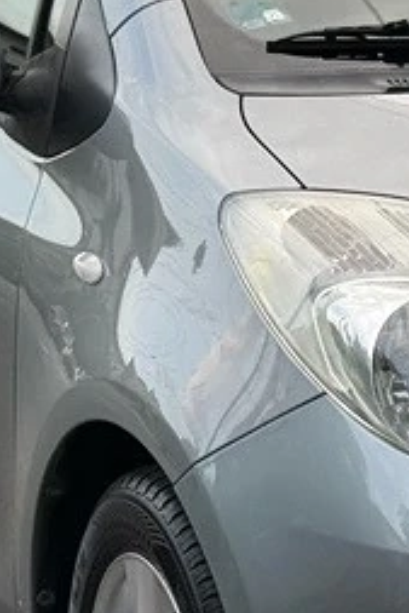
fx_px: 3352
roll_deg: +1.0
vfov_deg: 10.4
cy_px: 225
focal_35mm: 197
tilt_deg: -8.3
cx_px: 646
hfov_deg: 6.9
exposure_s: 1/538
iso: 64
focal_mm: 6.76
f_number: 1.78
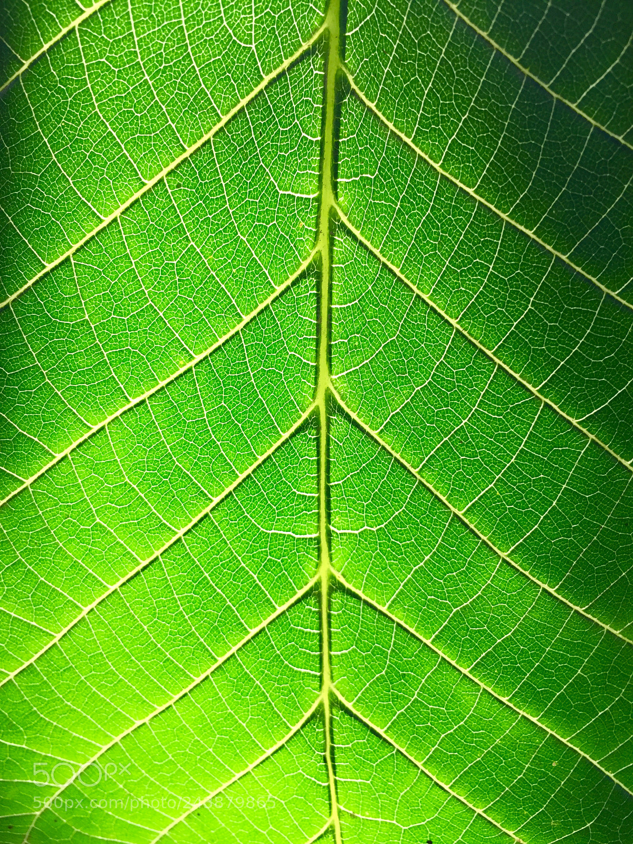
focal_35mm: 29
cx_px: 316
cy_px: 422
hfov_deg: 48.2
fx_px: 707
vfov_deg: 61.7
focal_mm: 4.15
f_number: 2.2
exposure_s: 1/100
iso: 32
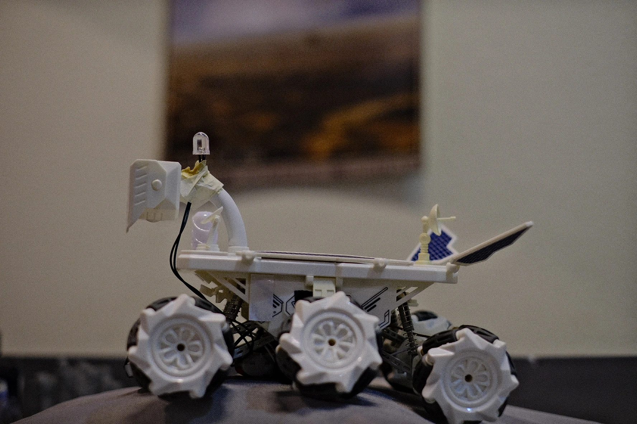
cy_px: 212
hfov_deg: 37.5
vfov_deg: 25.5
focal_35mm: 53
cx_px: 318
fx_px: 938
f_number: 2
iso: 1250
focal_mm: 35
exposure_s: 1/60
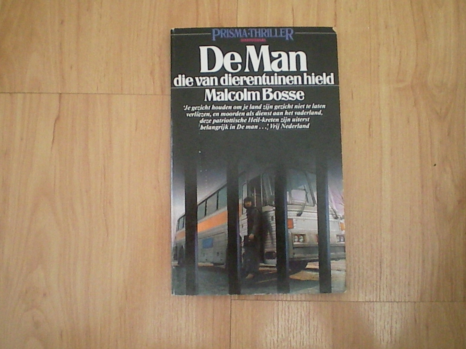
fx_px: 512
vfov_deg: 37.7
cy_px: 174
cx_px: 233
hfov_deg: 49.0
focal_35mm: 38
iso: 909
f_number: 3.1
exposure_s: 1/100
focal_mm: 6.3
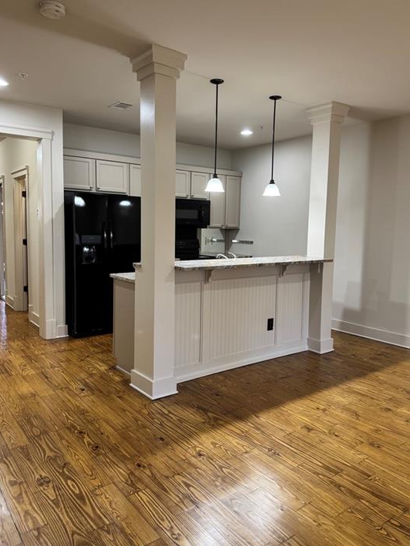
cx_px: 200
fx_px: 410
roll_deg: -0.9
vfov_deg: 67.2
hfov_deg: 53.1
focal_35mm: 26
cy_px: 259
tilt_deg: -7.3
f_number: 1.78
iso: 160
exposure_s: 1/60
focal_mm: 6.76
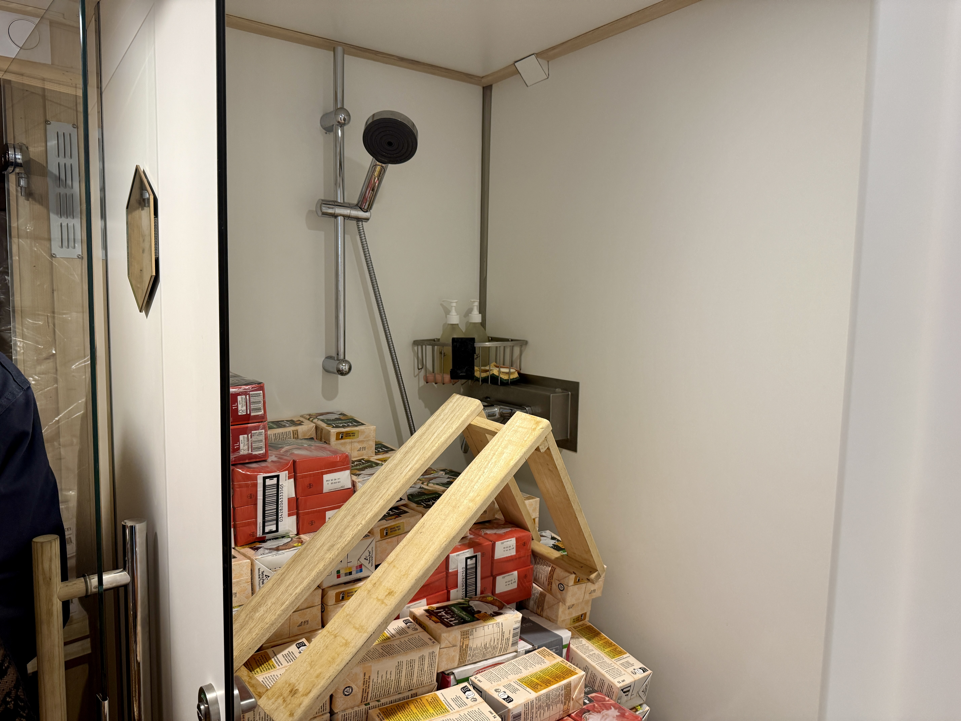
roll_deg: -2.0
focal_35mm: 24
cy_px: 360
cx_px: 480
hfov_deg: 71.6
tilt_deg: -5.5
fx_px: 666
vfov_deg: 56.8
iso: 200
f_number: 1.78
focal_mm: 6.76
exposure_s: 1/100
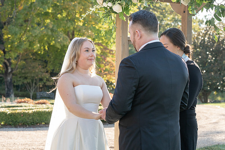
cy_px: 80
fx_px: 579
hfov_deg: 22.0
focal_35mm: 93
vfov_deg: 14.8
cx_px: 119
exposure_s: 1/250
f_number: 5.6
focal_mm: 70
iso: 400
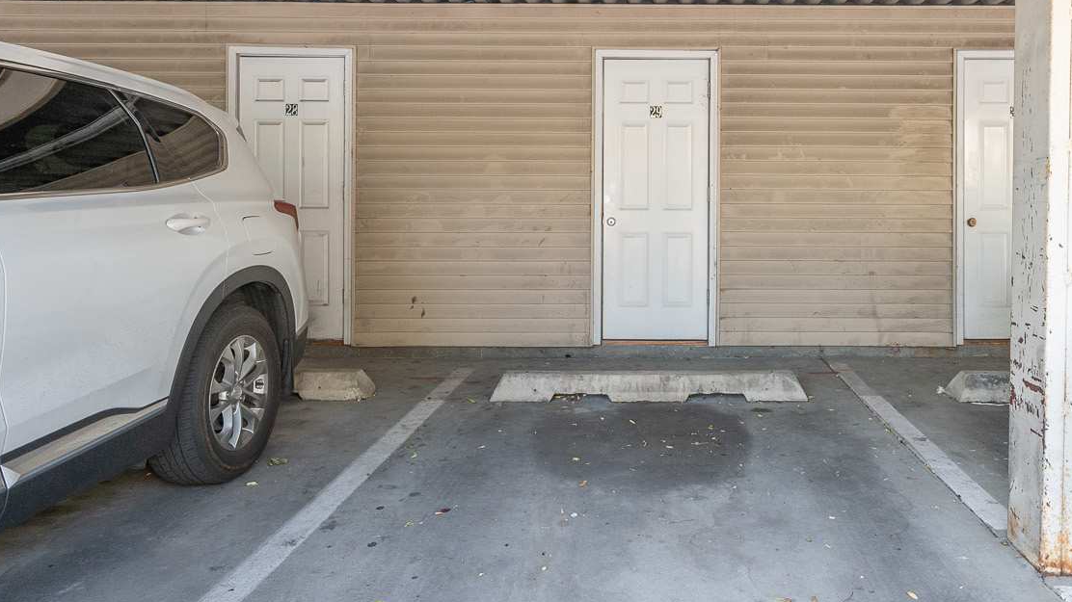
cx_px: 653
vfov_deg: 42.3
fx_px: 767
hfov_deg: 69.0
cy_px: 197
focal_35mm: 27
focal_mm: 14
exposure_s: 1/100
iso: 500
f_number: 7.1
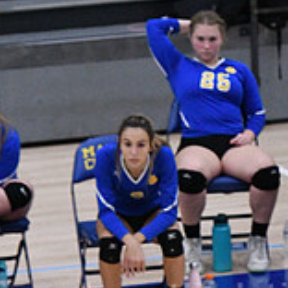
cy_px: 504
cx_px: 263
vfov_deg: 3.0
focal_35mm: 578
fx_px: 5441
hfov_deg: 3.0
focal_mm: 122
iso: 6400
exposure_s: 1/1250
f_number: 3.2
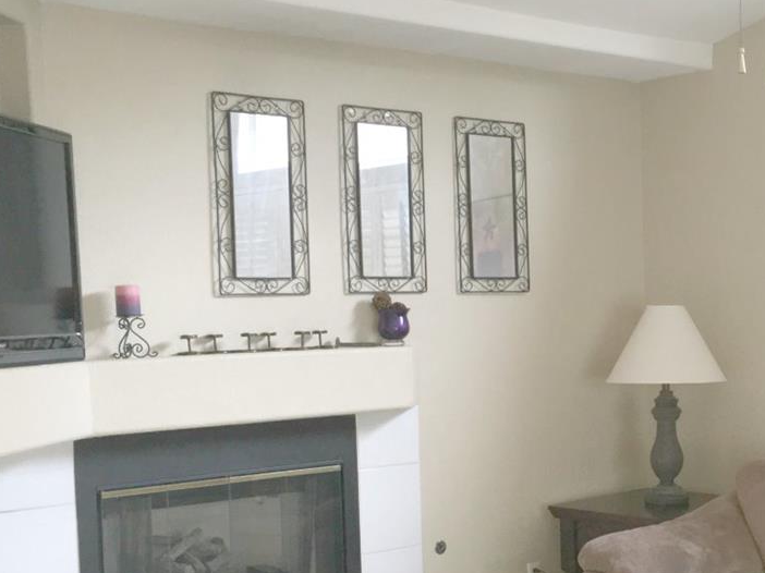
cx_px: 620
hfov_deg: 30.4
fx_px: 1370
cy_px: 399
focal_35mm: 62
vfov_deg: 23.5
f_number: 2.2
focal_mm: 4.15
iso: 40
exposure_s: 1/30
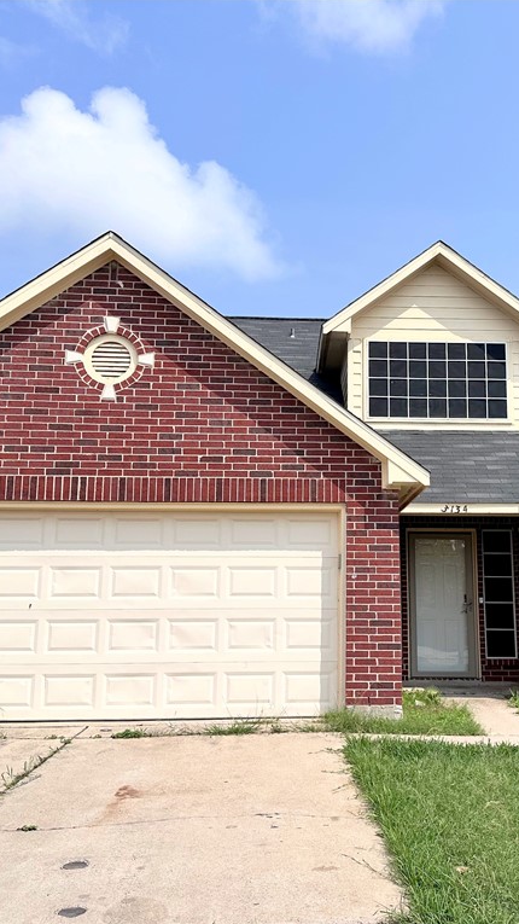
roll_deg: +0.0
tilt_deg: +10.4
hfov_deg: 33.5
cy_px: 461
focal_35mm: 35
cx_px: 338
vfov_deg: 56.6
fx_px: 857
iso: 80
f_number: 1.78
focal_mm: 6.86
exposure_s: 1/8929
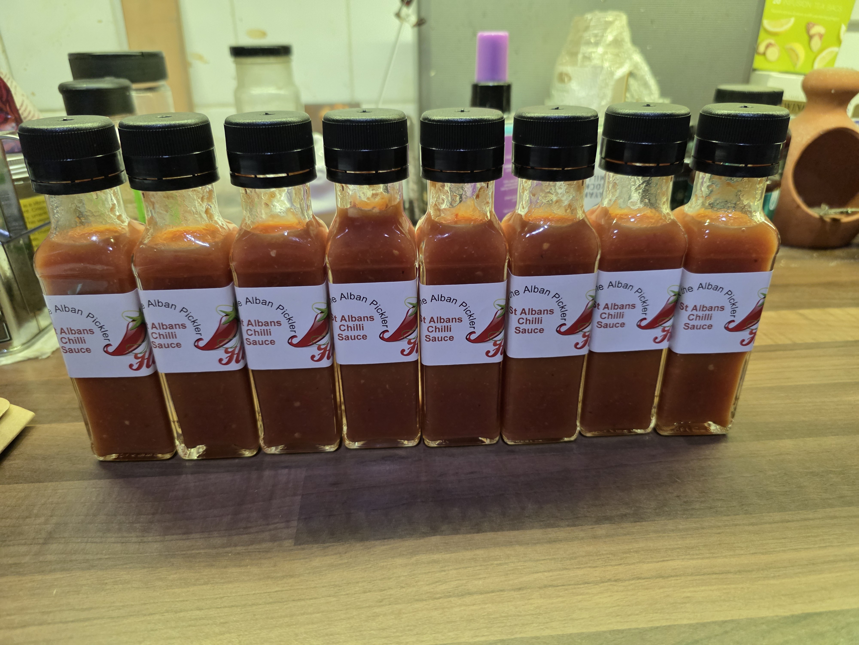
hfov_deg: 73.9
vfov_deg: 58.9
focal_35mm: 23
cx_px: 430
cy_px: 322
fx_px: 571
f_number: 1.7
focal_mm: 6.3
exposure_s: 1/100
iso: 400
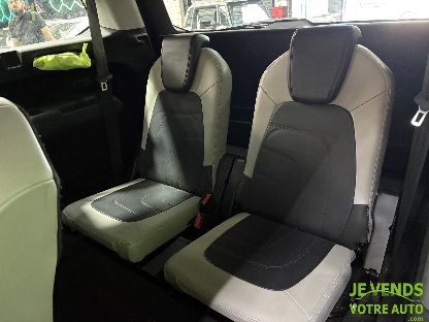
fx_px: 322
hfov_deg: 67.3
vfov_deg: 53.1
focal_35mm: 26
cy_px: 161
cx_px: 214
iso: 1000
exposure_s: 1/25
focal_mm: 5.96
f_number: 1.6
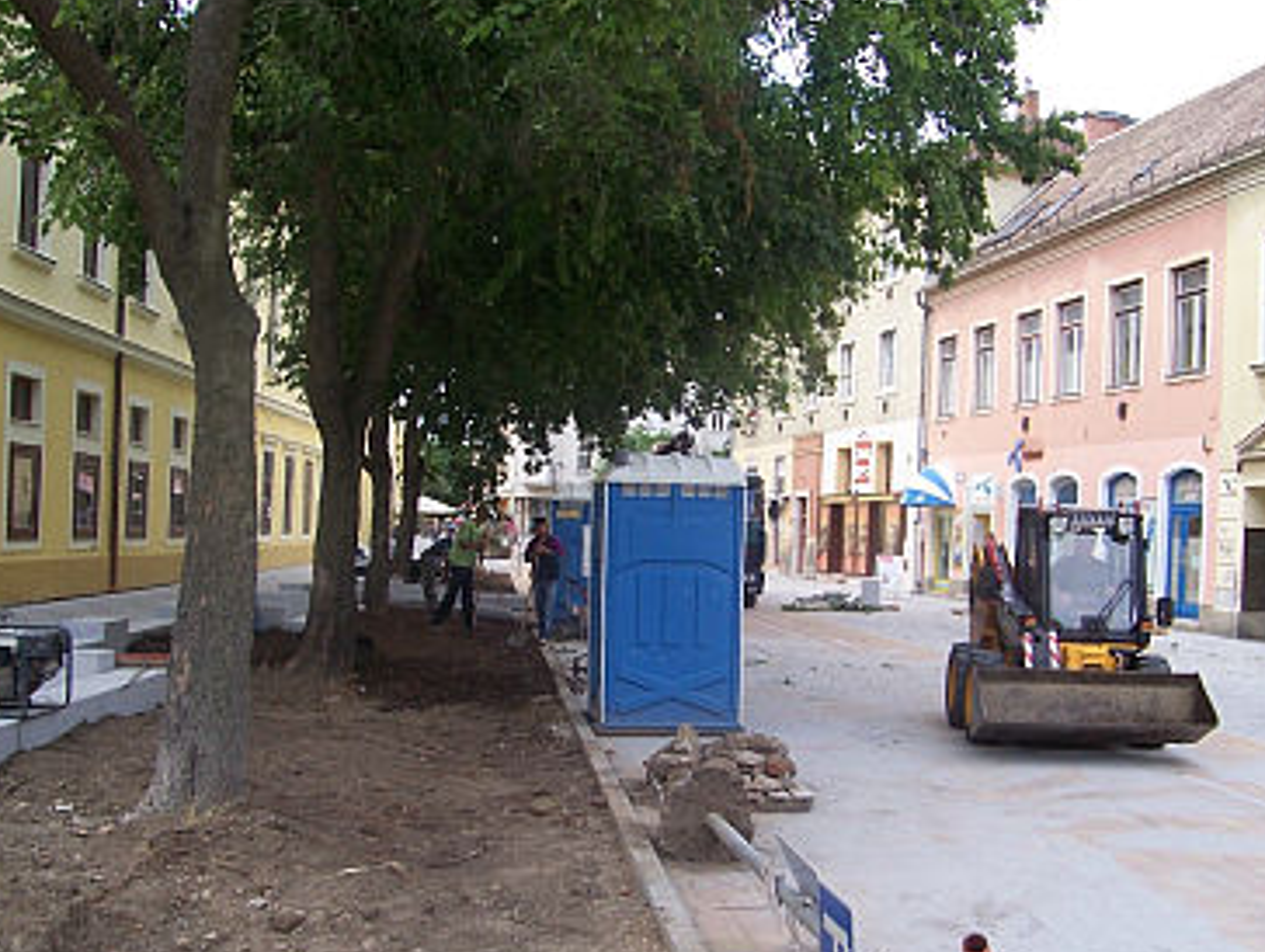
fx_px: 1537
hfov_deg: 44.7
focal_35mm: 42
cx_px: 702
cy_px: 559
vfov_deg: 34.3
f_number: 5.6
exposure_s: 1/125
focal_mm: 5.6
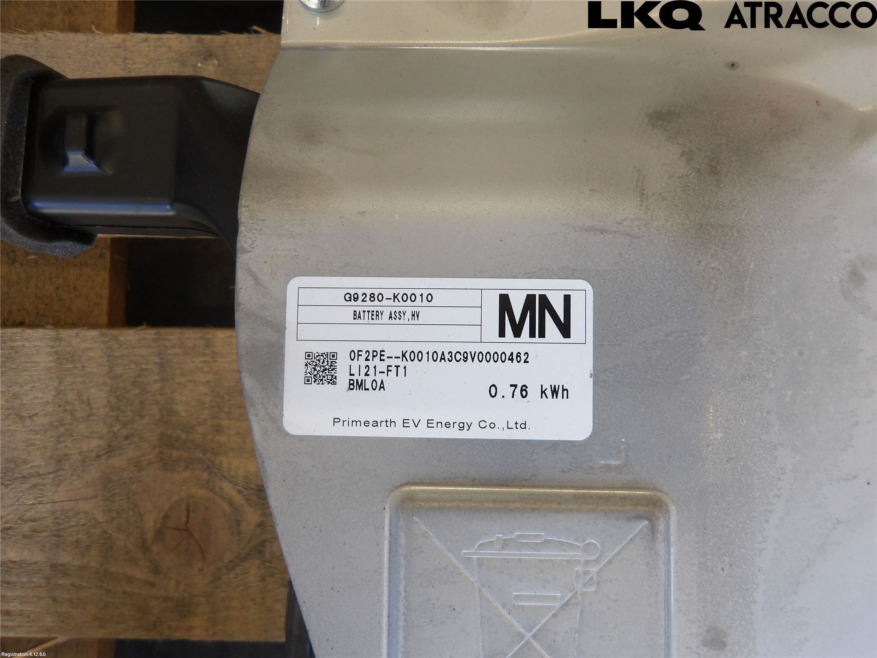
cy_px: 329
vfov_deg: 51.4
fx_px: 684
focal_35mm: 27
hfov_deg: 65.3
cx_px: 438
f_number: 3
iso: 141
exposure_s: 1/60
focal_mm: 4.9
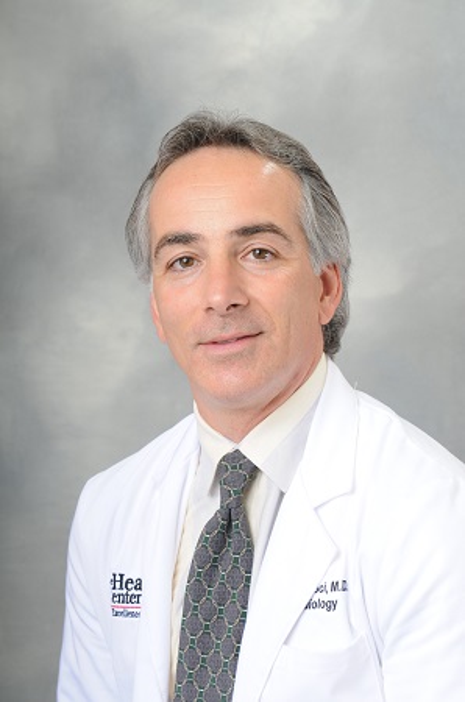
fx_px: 3066
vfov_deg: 13.1
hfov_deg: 8.7
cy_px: 351
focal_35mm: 158
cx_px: 232
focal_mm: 105
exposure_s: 1/250
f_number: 9
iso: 200
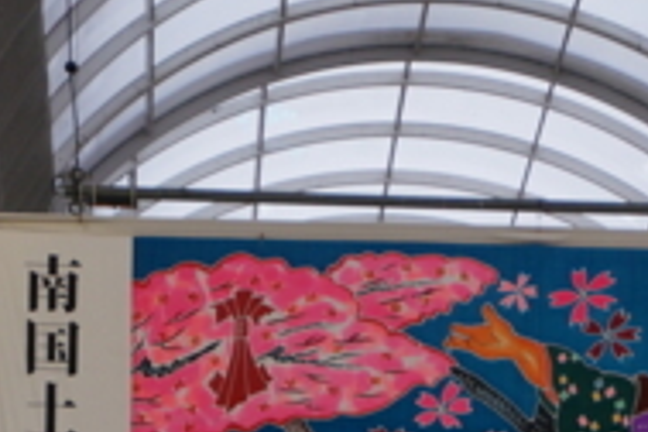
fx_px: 4284
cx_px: 552
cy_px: 598
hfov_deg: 8.6
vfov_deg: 5.7
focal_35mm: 238
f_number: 5.6
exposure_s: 1/80
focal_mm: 50
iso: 400
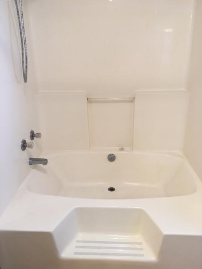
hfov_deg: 48.2
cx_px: 101
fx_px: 226
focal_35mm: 29
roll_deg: +1.6
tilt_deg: -20.9
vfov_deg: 61.7
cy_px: 134
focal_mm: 4.15
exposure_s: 1/15
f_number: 2.2
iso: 32
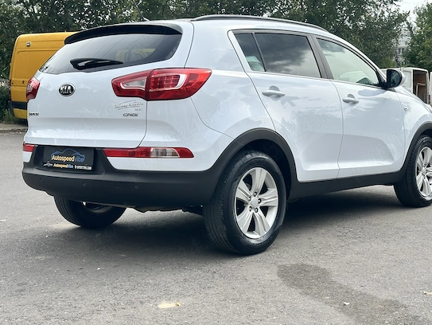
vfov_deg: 27.5
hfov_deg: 36.1
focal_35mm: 53
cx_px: 233
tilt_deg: -4.4
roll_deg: -1.0
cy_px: 148
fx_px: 662
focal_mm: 6.86
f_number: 1.78
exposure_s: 1/2070
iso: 64
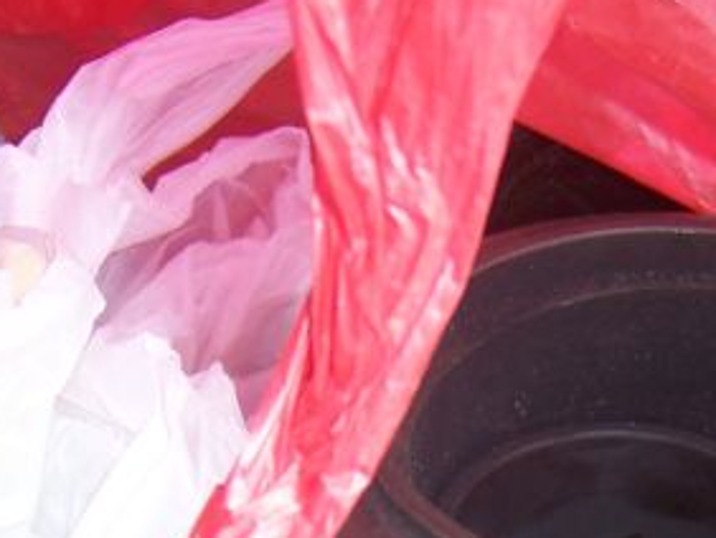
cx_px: 635
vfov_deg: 13.9
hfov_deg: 18.9
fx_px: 2112
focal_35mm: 102
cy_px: 705
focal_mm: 6.2
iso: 80
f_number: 2.8
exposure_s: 1/60
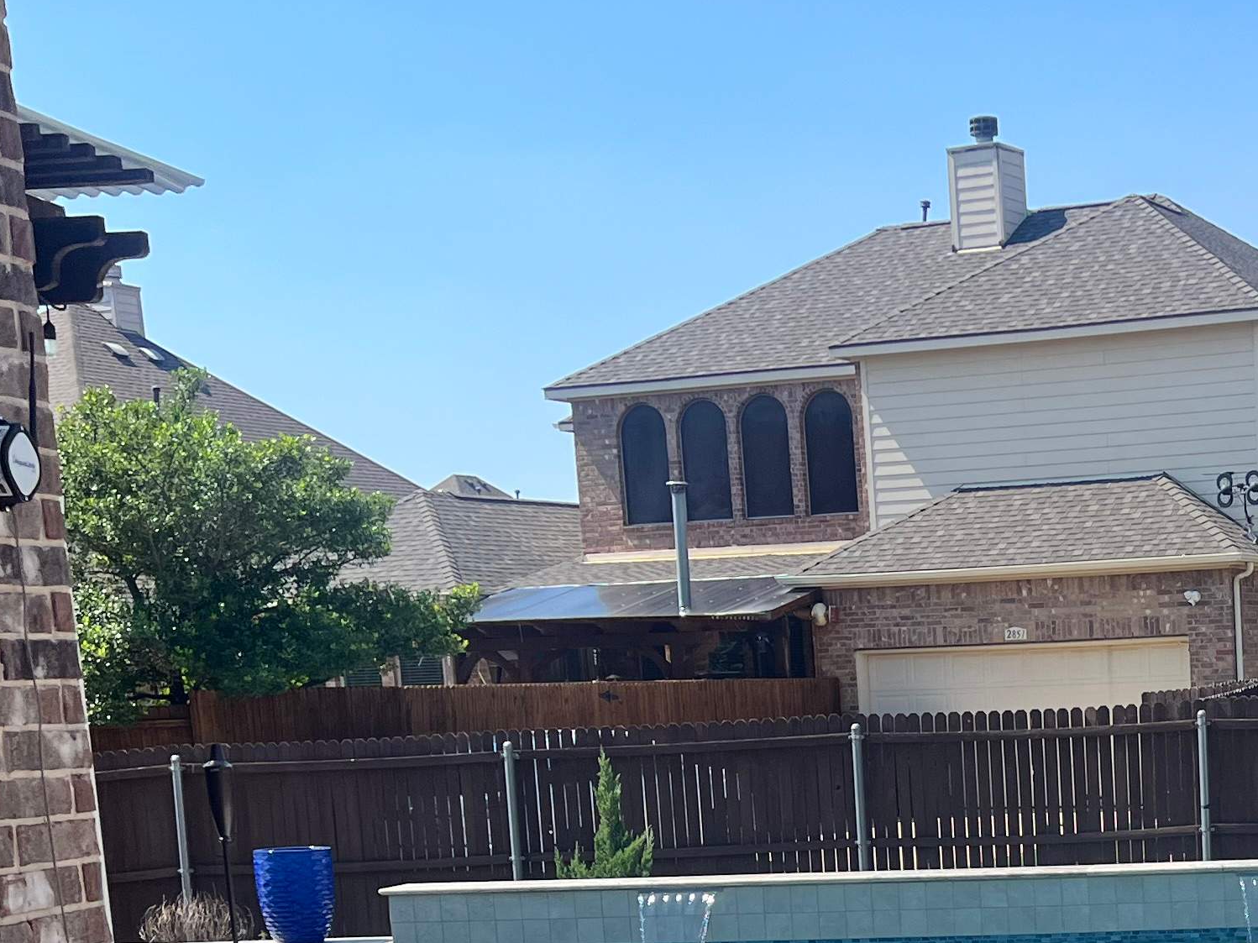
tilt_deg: -9.6
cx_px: 1219
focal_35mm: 70
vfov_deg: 19.9
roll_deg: +3.1
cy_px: 1099
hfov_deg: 26.5
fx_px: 2544
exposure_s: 1/4630
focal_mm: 5.7
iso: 50
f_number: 1.5
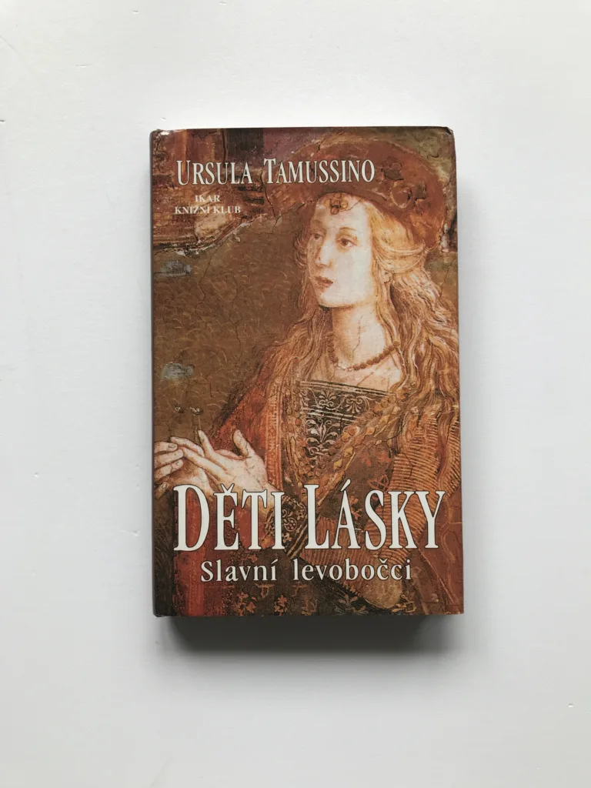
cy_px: 394
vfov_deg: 63.4
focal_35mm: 28
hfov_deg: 49.7
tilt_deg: -88.8
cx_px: 296
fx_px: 637
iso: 20
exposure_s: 1/132
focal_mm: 3.99
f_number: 1.8
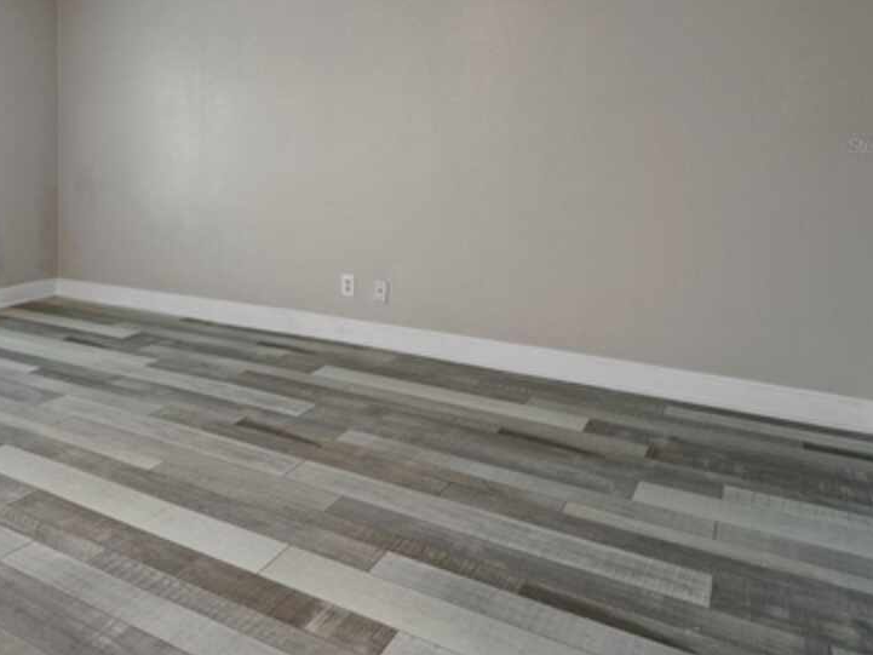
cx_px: 160
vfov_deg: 46.1
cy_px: 145
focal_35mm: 29
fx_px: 731
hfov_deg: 56.6
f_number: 8
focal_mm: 17
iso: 320
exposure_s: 3.2
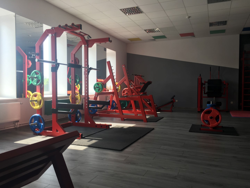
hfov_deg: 61.7
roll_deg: +1.8
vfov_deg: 48.2
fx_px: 209
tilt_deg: +0.0
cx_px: 125
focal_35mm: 29
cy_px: 94
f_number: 2.2
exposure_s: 1/100
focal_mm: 4.15
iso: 25
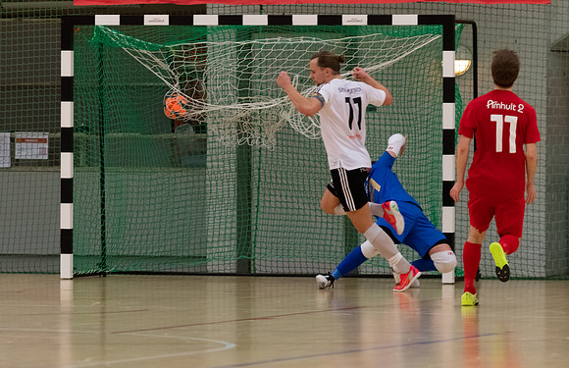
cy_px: 267
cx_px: 310
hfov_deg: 6.0
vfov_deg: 3.9
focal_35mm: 347
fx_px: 5426
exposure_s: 1/800
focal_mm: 160
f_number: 2.8
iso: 720
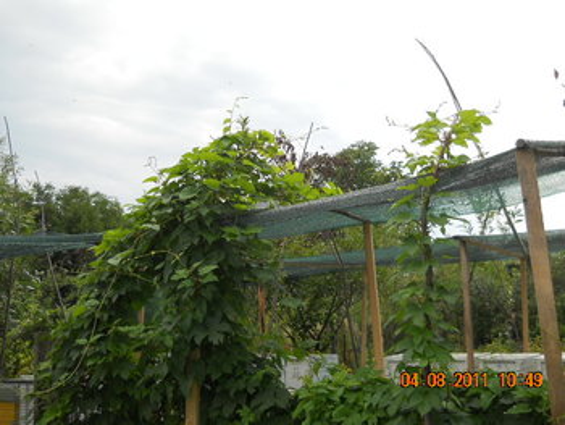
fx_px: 670
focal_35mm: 41
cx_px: 282
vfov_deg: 35.2
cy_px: 212
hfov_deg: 45.7
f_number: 5.5
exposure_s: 1/200
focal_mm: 6.72
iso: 80
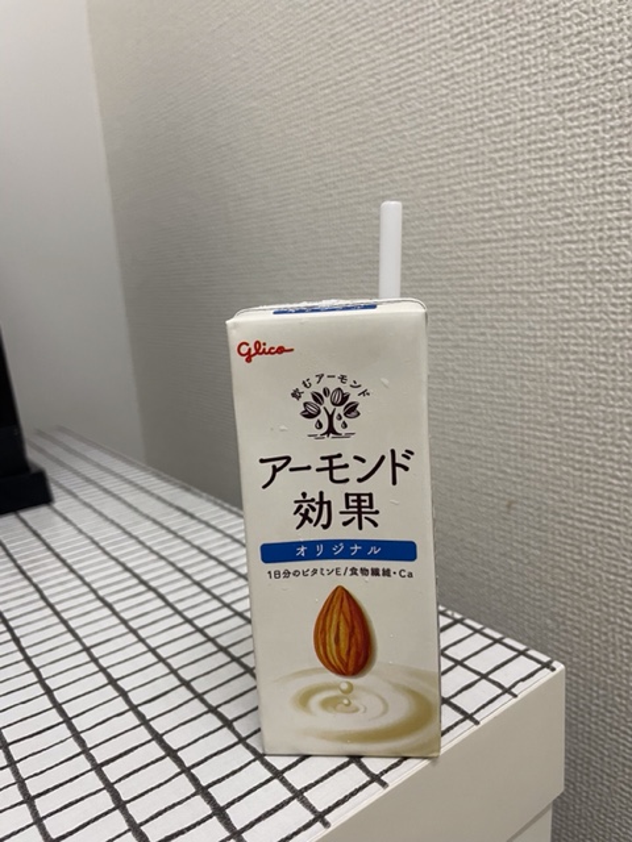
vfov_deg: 67.3
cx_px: 316
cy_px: 421
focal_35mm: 26
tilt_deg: -10.7
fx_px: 633
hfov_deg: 53.1
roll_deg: +3.1
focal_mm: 4.2
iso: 160
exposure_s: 1/50
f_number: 1.6
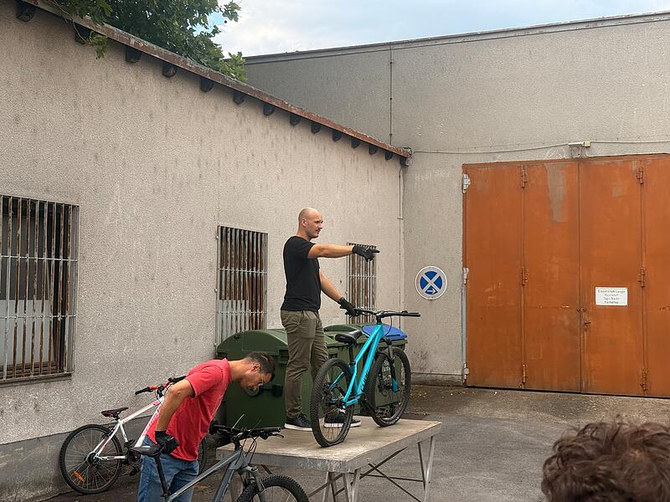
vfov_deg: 30.3
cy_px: 251
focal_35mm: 48
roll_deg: -0.4
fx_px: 929
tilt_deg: +3.5
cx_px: 335
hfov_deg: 39.7
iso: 100
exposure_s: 1/2762
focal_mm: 6.76
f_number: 1.78
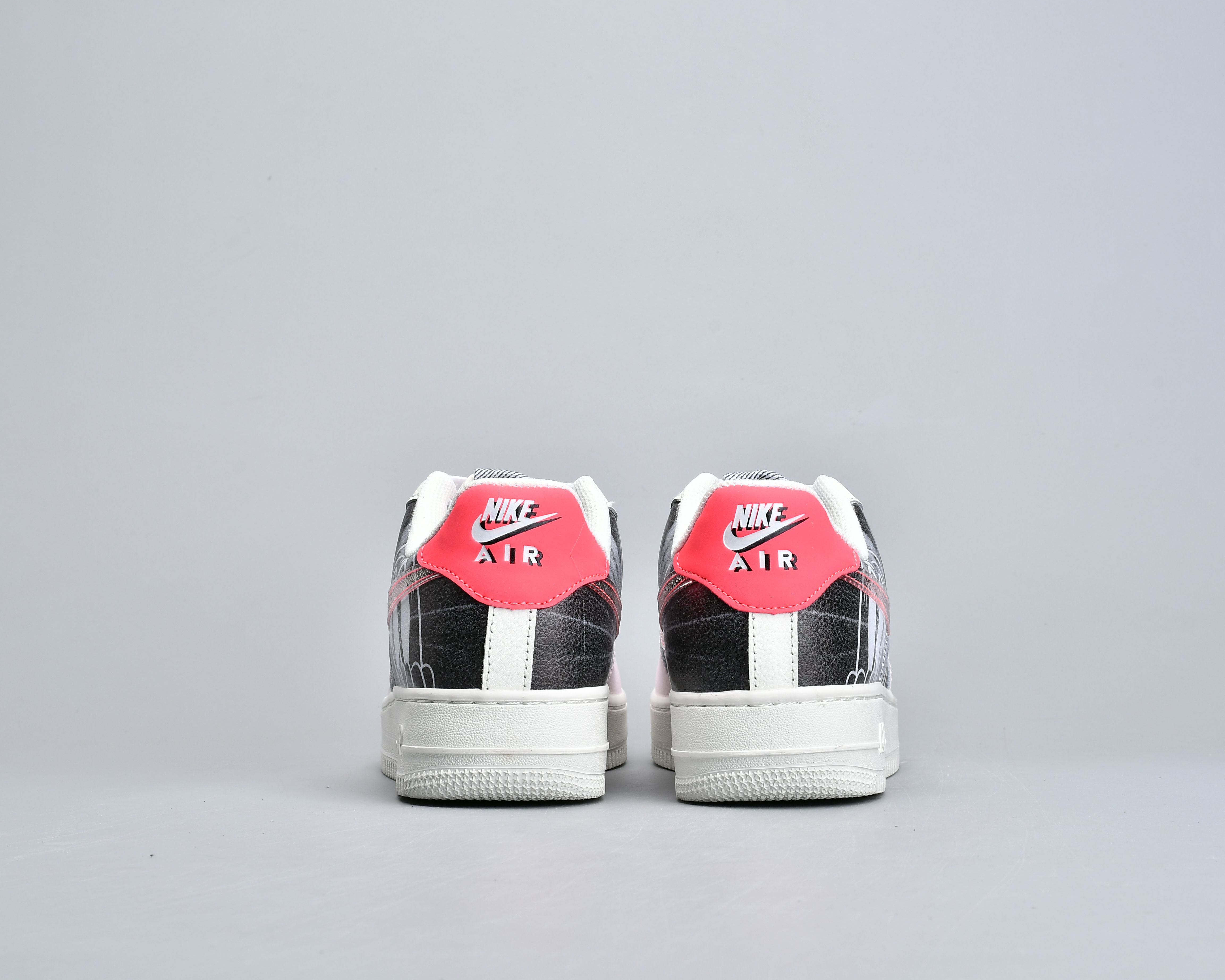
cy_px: 490
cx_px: 629
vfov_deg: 18.1
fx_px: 3082
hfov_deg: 22.5
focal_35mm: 85
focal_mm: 50
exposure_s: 1/125
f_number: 14
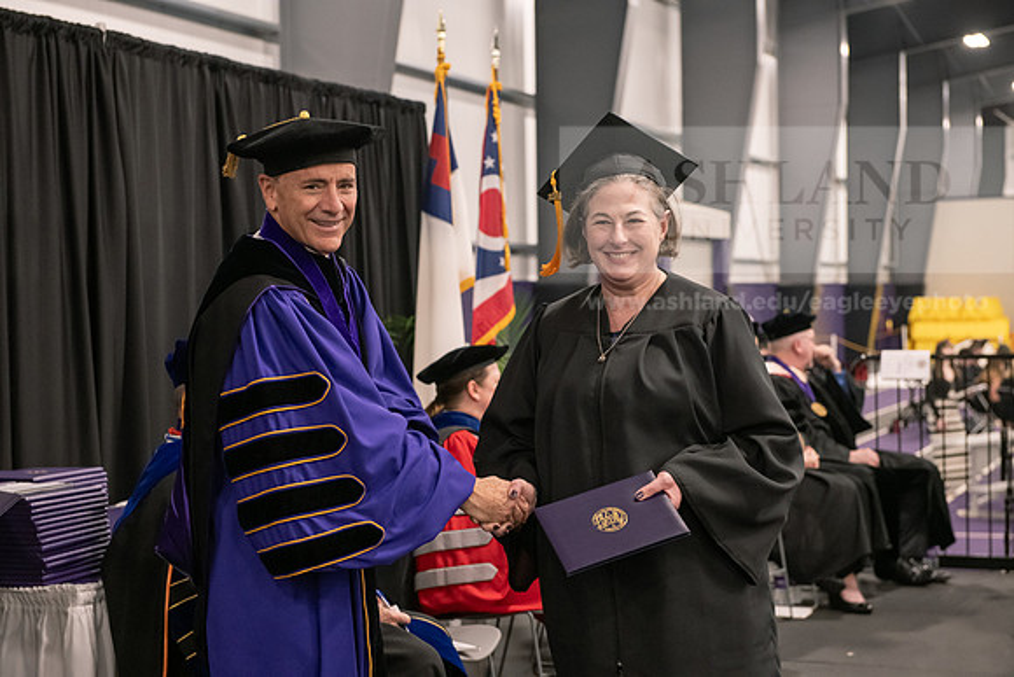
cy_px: 338
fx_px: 1972
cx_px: 507
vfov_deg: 19.5
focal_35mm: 70
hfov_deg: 28.8
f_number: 5
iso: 2500
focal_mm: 70
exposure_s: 1/125
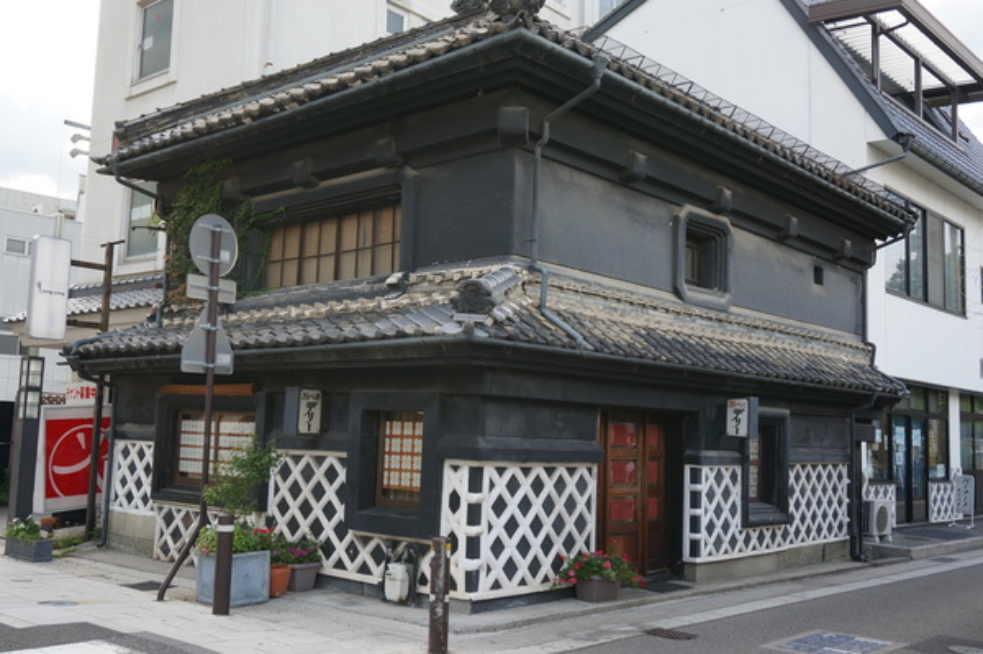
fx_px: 982
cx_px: 492
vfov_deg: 36.8
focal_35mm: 36
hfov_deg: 53.2
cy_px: 327
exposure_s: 1/60
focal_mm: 24
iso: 100
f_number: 4.5
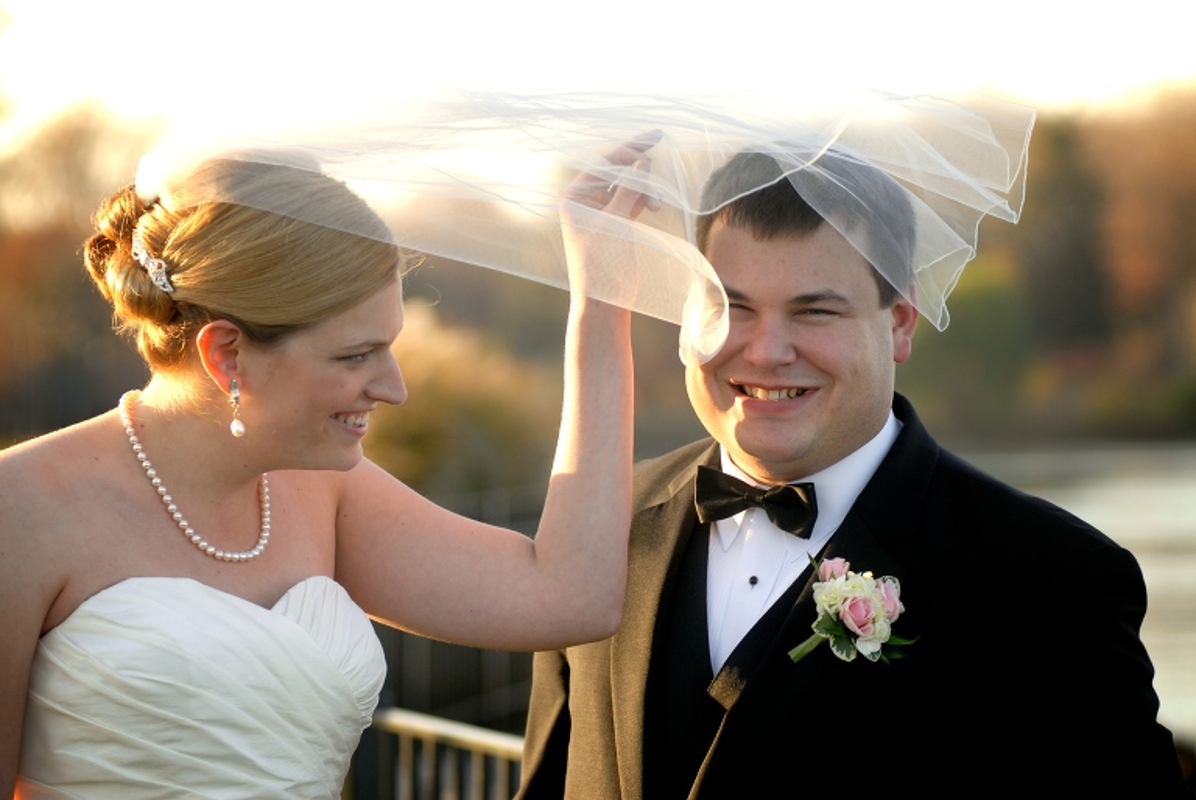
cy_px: 400
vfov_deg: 9.2
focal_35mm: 150
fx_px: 4989
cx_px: 598
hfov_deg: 13.7
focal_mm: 100
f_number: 4.5
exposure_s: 1/320
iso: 100
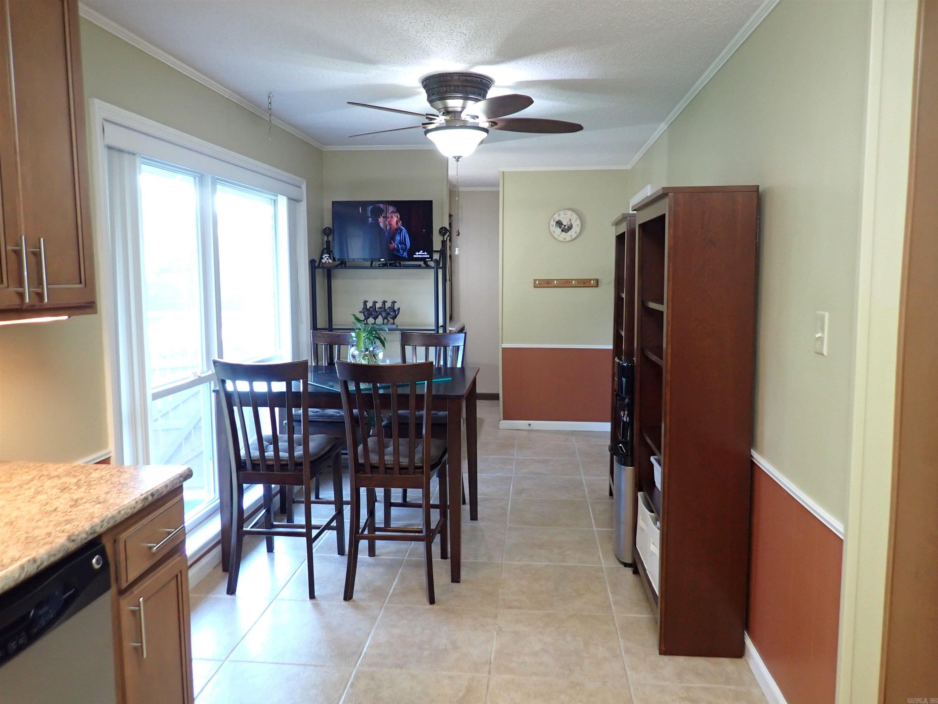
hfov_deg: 69.4
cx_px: 469
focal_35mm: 25
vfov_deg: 54.9
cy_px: 352
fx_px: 677
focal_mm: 4.5
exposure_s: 1/30
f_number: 2
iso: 250
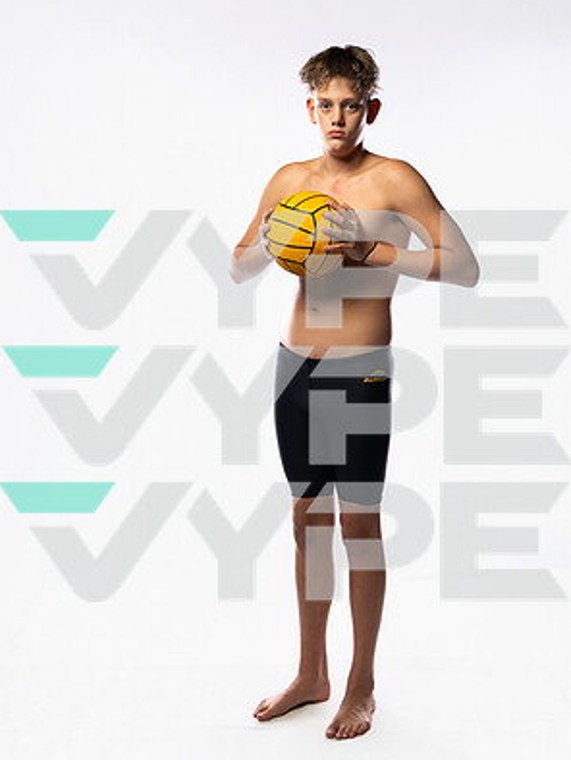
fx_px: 989
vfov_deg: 42.0
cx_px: 287
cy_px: 407
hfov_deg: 32.2
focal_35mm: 45
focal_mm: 41
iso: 640
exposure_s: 1/250
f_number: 5.6
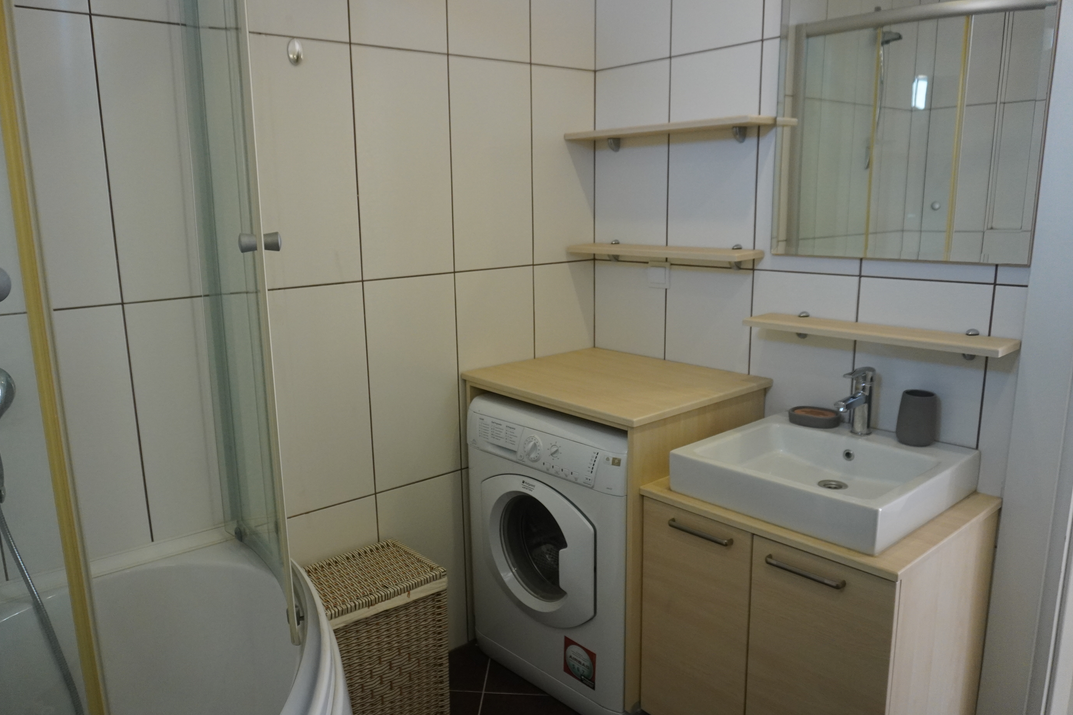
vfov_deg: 49.6
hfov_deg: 69.3
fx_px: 775
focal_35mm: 26
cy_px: 364
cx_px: 494
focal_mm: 16
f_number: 4
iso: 1600
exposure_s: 1/160
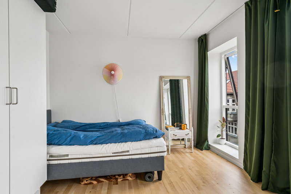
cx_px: 146
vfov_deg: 67.4
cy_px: 97
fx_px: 145
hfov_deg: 90.0
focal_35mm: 18
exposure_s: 1/40
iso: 800
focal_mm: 18
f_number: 7.1
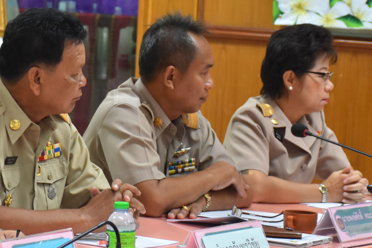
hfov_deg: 10.8
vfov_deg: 7.3
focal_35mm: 189
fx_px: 1953
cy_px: 79
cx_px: 74
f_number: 5
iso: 1250
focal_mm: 60
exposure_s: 1/60
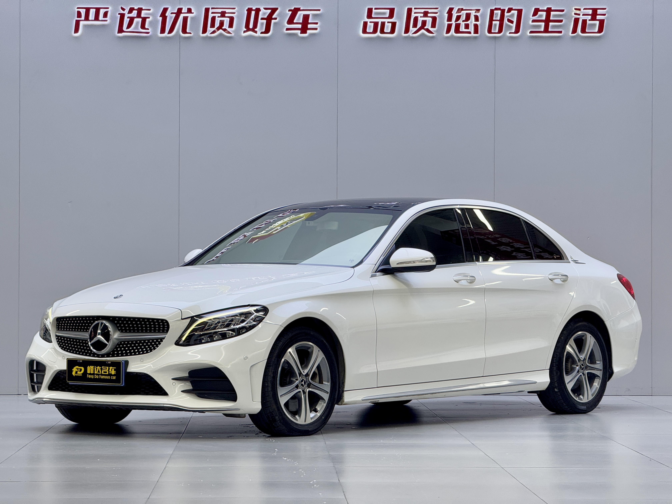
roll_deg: +0.0
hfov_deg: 16.4
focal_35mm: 120
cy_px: 252
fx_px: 2330
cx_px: 336
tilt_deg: +1.1
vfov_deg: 12.3
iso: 160
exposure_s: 1/100
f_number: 2.8
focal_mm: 15.66
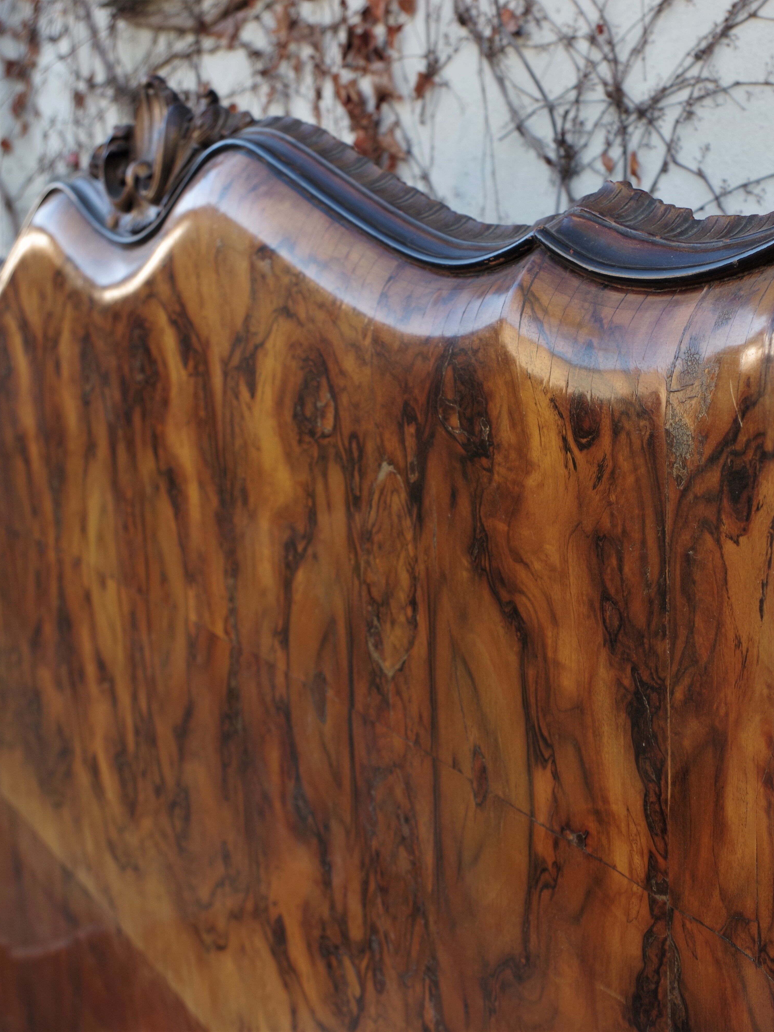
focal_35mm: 52
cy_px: 515
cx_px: 520
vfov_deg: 36.8
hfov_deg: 27.8
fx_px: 1550
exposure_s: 1/100
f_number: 5
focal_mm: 24.38
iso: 200
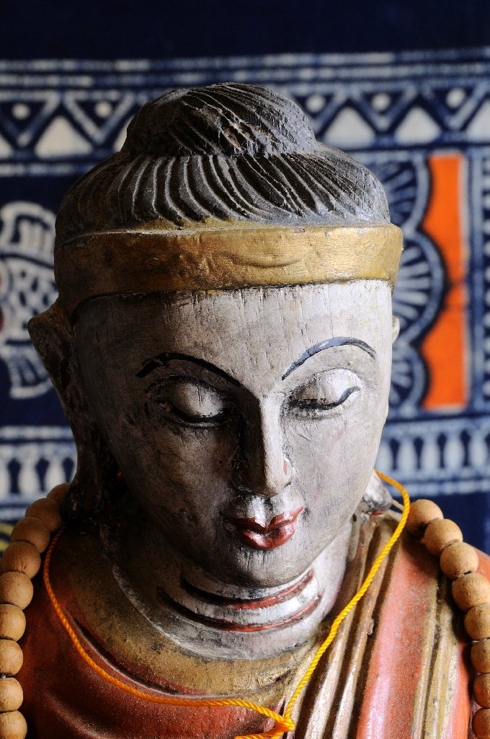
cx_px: 245
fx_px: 3224
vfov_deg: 13.1
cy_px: 370
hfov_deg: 8.7
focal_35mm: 158
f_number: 22
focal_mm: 105
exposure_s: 2.5
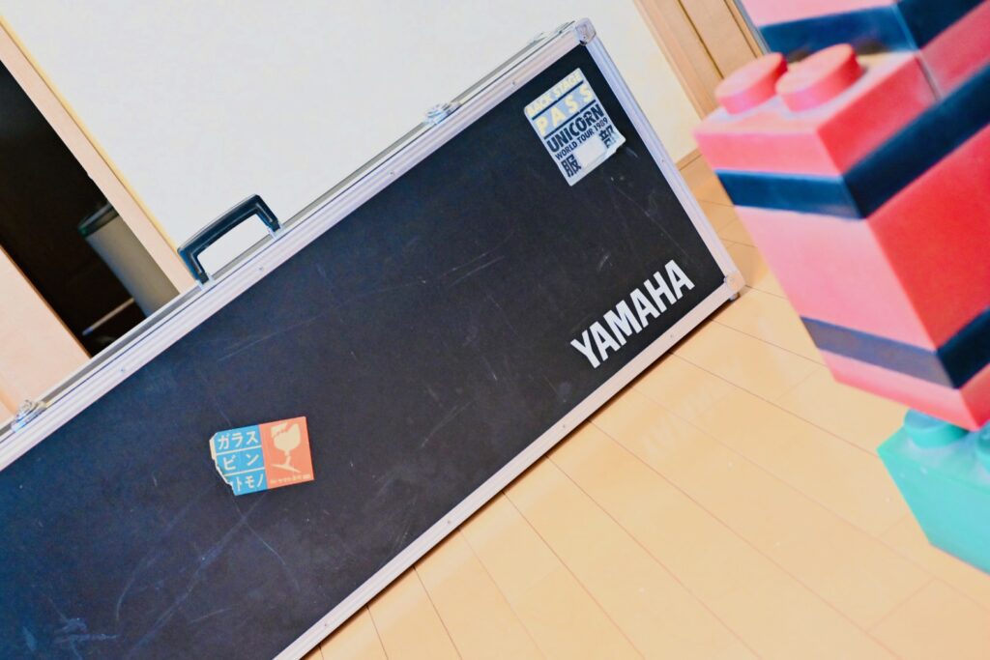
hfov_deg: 46.4
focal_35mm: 42
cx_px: 495
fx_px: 1155
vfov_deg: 31.9
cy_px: 330
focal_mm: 28
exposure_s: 1/60
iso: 4000
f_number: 2.8
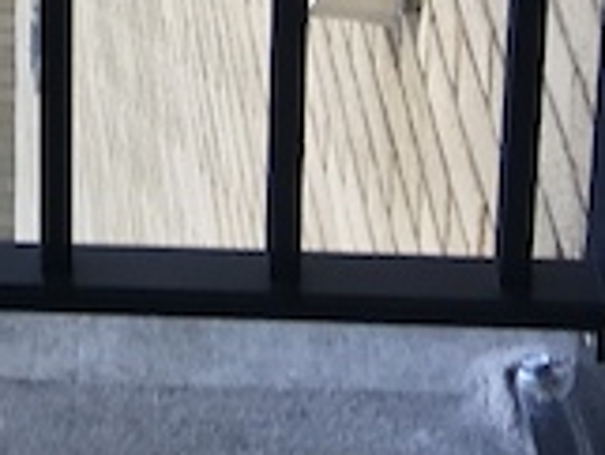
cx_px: -455
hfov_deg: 10.2
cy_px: -955
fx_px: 3218
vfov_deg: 7.1
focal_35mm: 184
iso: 25
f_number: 2.2
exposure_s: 1/144
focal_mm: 4.15
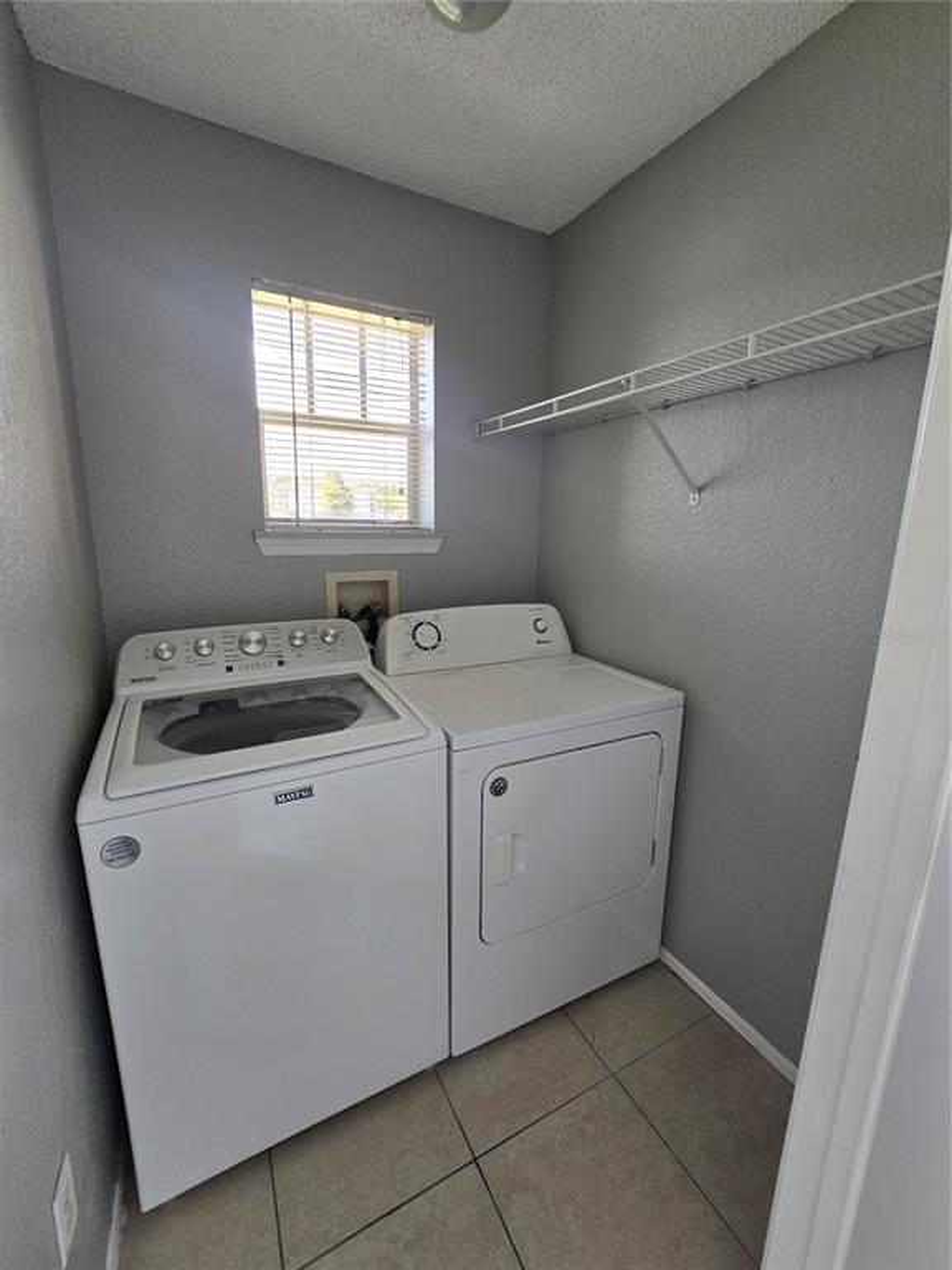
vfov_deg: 106.2
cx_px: 476
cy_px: 635
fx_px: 477
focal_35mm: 13
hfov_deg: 89.9
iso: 100
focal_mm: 2.2
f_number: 2.2
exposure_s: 1/120
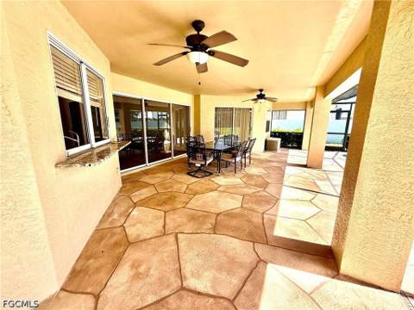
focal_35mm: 14
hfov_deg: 102.1
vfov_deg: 85.7
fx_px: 167
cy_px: 155
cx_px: 207
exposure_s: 1/288
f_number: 2.2
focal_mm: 2.22
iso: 64
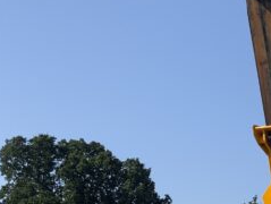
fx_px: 972
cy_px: 168
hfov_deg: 15.0
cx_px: 373
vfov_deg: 11.9
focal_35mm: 124
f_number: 1.8
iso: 16
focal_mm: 3
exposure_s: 1/1786
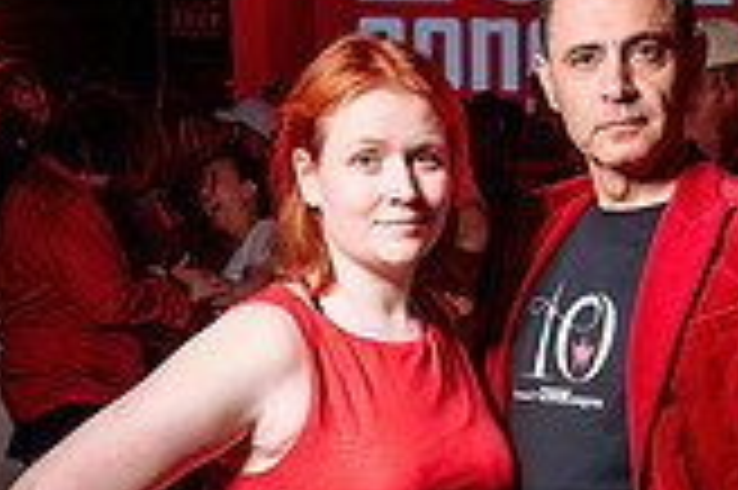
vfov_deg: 14.2
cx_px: 600
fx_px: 1905
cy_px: 607
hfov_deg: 21.6
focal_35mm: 93
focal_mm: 24
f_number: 4
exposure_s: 1/50
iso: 1000
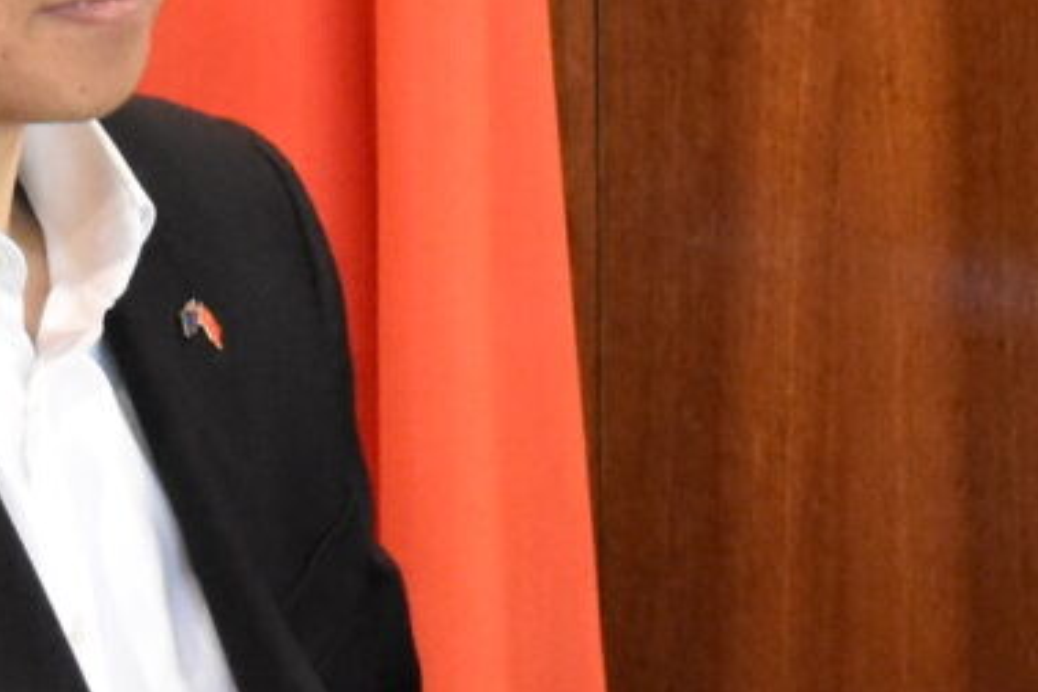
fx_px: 8793
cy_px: -408
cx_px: 291
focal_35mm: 305
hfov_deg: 6.8
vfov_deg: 4.5
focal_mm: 30
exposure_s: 1/60
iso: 3200
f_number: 4
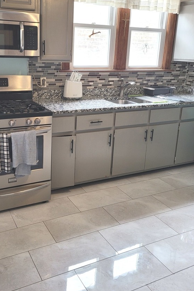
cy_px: 124
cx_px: 65
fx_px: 283
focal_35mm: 35
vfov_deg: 54.2
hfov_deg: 37.5
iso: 160
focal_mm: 5.4
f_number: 1.8
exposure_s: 1/120
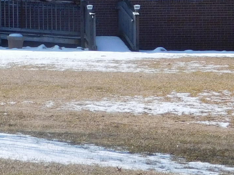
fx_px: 2589
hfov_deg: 5.2
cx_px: -36
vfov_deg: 3.9
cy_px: 0
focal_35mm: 383
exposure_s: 1/800
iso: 125
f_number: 4.5
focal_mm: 16.1
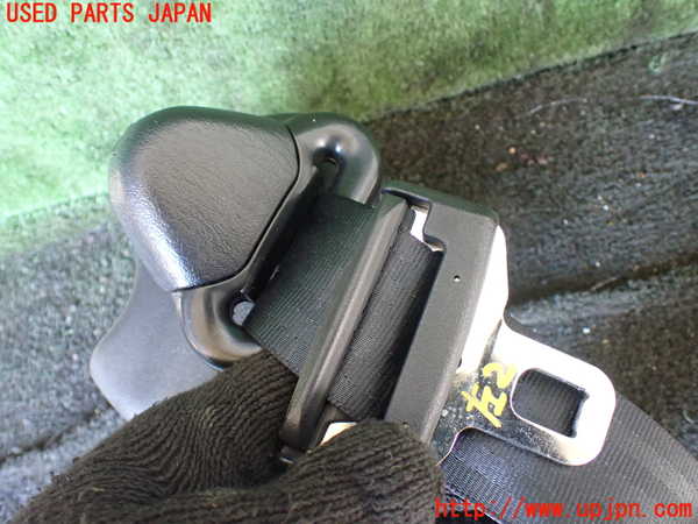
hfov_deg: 60.0
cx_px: 349
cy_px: 262
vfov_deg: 46.8
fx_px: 605
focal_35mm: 30
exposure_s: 1/30
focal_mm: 5.4
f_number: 2.3
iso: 800
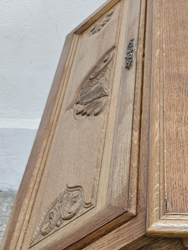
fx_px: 478
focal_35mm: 66
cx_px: 175
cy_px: 239
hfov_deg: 21.7
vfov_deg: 28.0
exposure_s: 1/100
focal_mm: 5.4
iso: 1000
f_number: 1.8
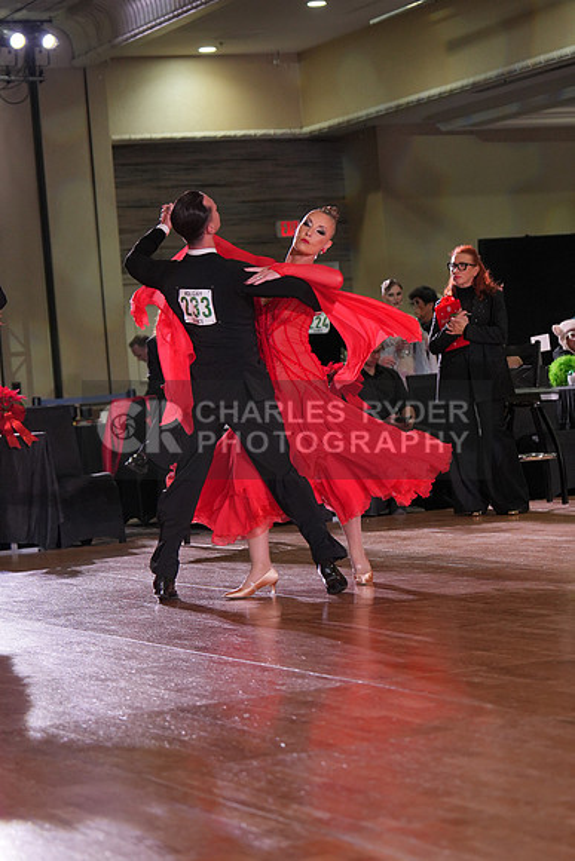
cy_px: 430
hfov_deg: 13.0
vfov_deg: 19.5
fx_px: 2514
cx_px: 288
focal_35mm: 105
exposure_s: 1/400
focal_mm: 70
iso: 800
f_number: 2.8
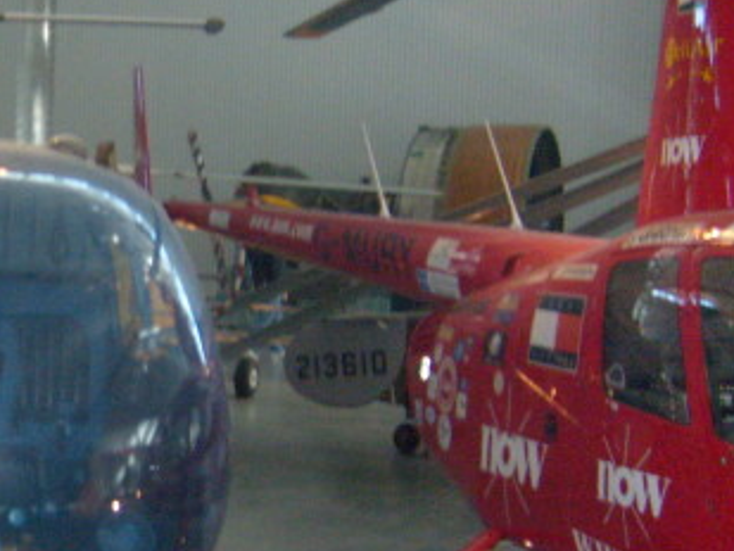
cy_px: 325
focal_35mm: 77
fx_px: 1633
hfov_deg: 24.0
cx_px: -31
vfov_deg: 19.1
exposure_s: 1/45
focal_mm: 5.8
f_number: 2.8
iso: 200
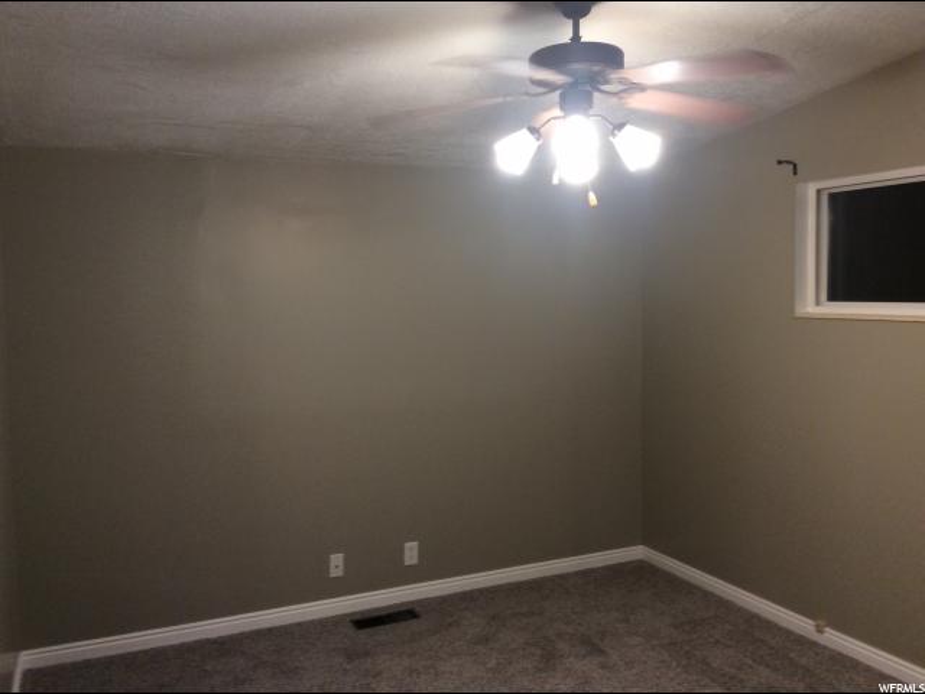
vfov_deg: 44.2
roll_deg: +2.0
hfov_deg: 56.8
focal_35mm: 32
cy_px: 347
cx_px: 462
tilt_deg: -4.8
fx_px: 855
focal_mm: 3.3
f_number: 2.4
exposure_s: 1/24
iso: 64
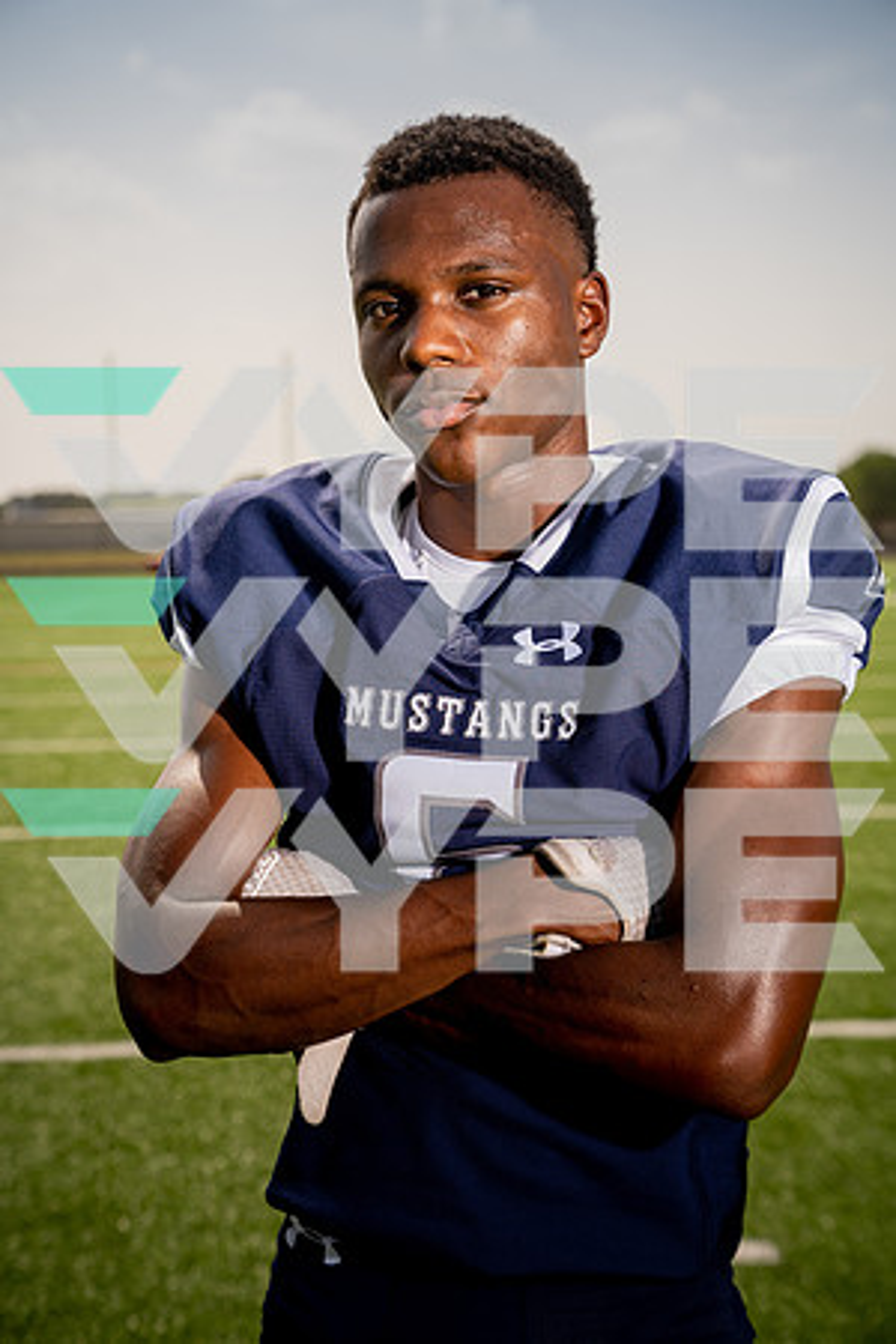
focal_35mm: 56
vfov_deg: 35.6
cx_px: 448
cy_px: 672
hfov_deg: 24.2
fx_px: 2091
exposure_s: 1/800
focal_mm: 56
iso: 100
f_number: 4.5
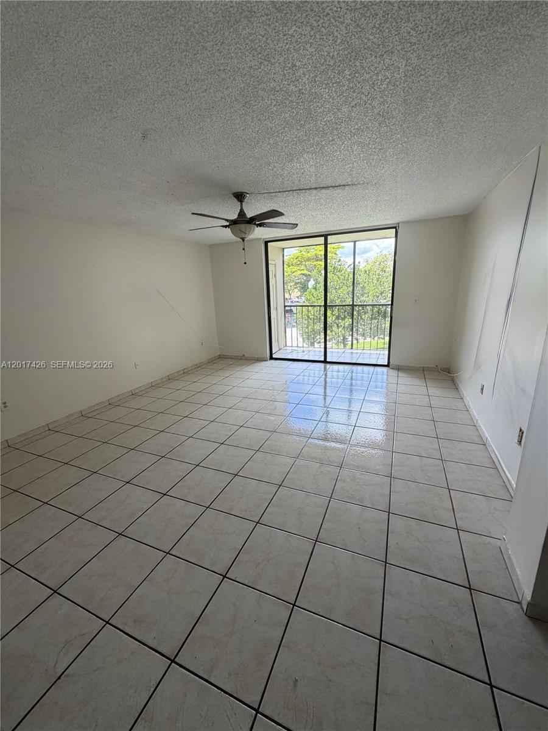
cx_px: 274
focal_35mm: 14
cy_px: 366
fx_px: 296
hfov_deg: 85.7
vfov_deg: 102.1
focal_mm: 2.22
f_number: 2.2
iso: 160
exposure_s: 1/121
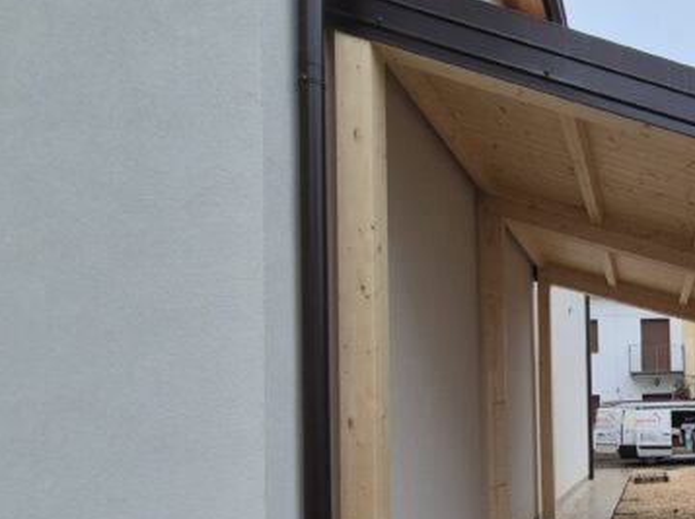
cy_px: 387
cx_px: 730
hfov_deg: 48.9
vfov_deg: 47.9
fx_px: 562
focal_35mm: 28
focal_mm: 2.2
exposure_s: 1/359
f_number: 2.2
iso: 125
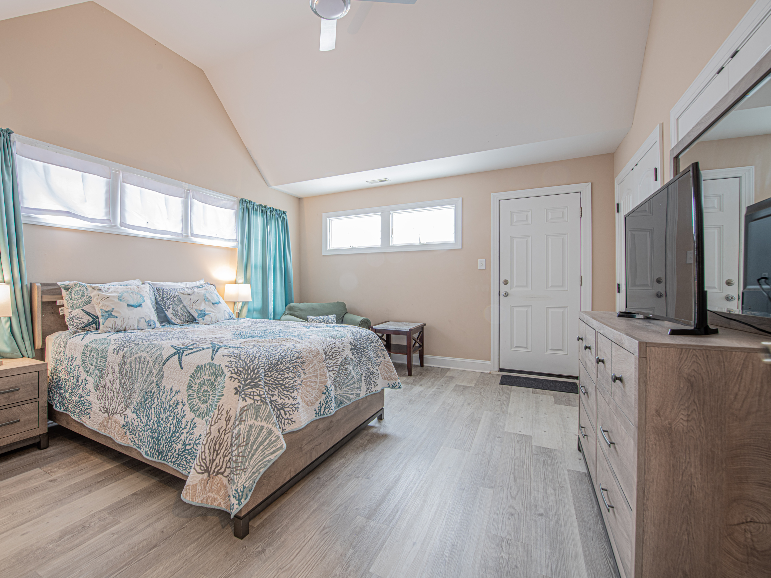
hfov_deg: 97.1
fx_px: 337
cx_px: 337
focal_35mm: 15
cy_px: 289
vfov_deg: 81.2
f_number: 9
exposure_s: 1.6
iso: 64
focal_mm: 14
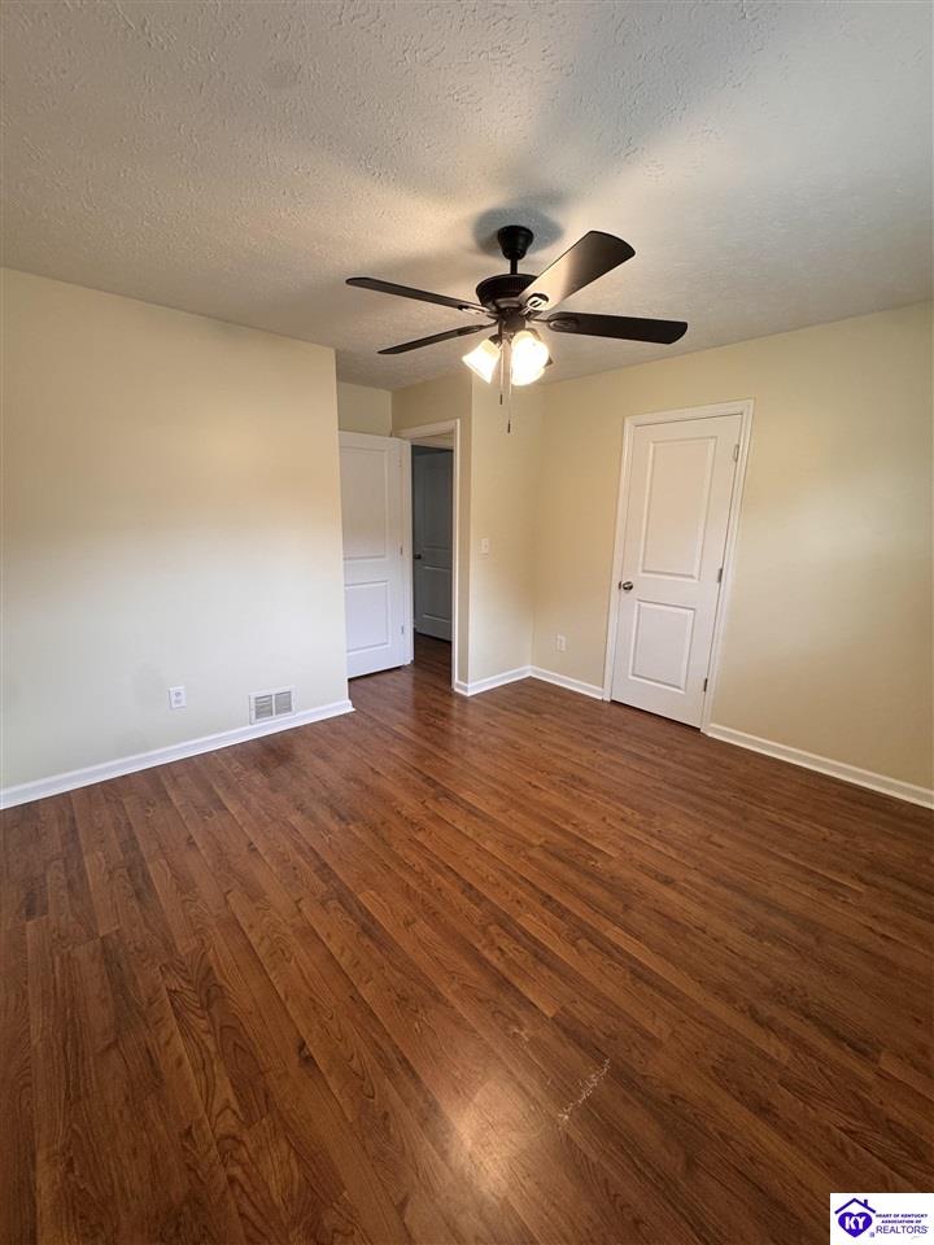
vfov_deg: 102.1
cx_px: 467
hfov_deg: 85.7
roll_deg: -0.1
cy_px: 622
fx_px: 504
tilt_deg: -12.9
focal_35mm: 14
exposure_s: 1/120
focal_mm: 2.22
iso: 250
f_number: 2.2
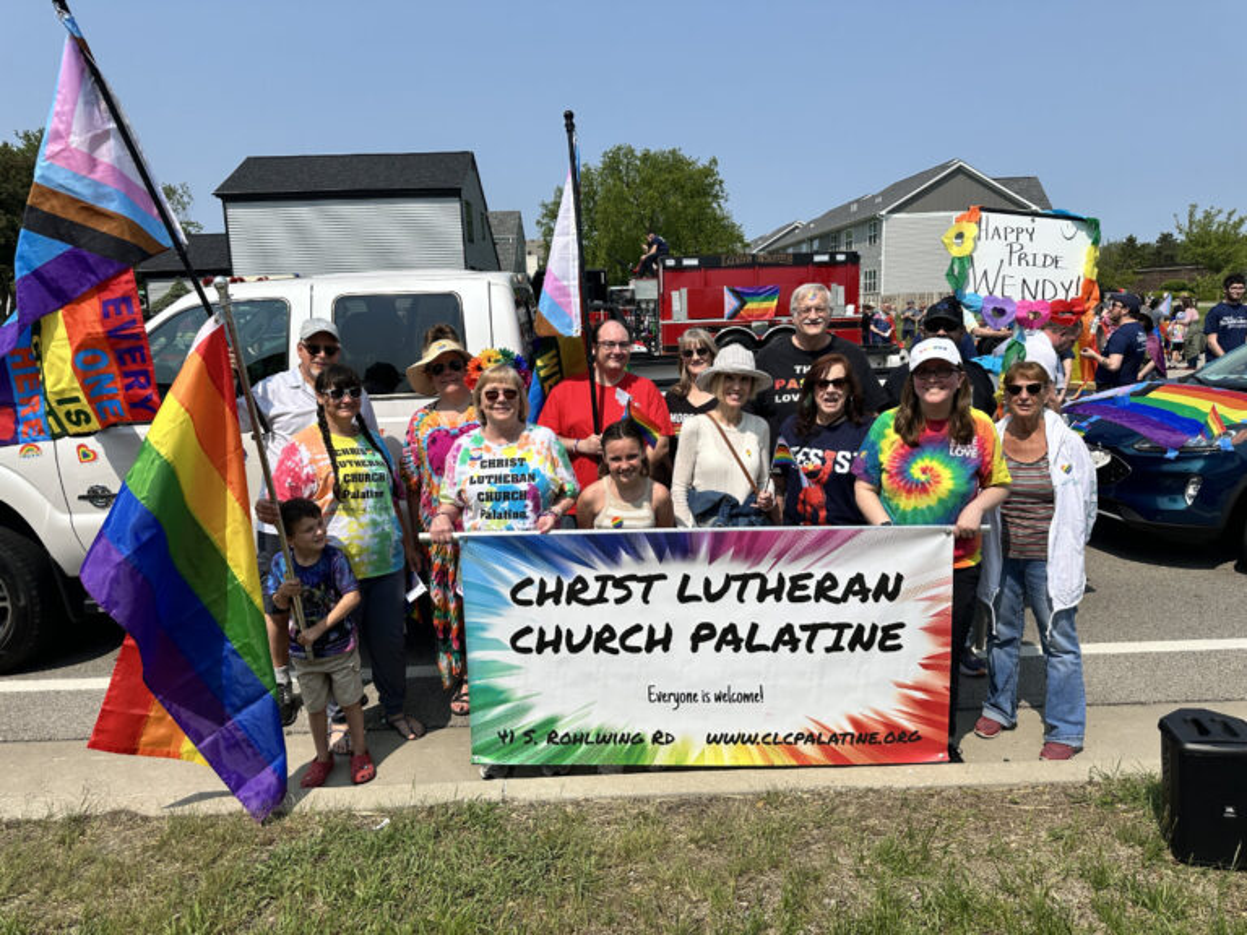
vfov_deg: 56.8
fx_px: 865
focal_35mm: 24
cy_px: 468
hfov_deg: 71.6
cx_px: 624
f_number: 1.8
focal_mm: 6.9
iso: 80
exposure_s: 1/6623
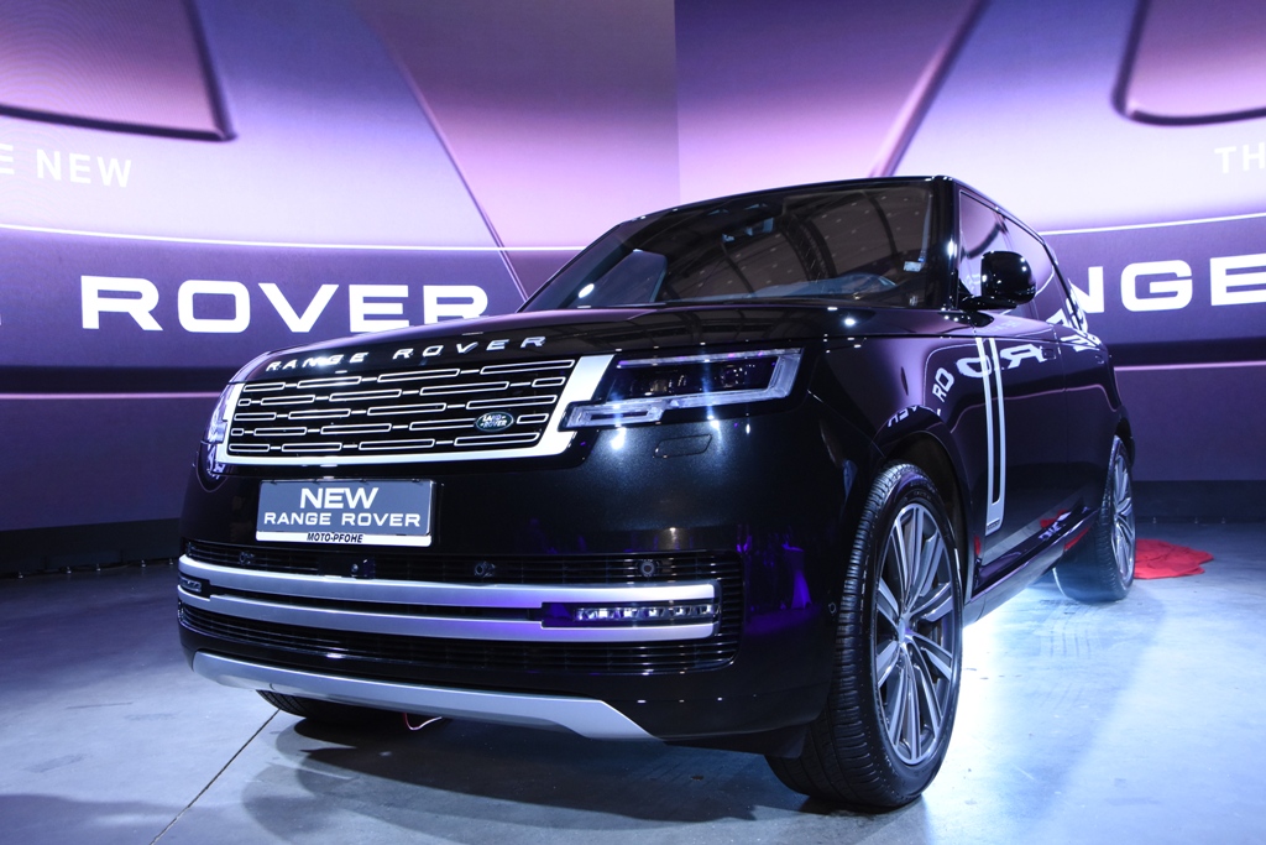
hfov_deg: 57.2
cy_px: 422
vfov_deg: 40.0
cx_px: 633
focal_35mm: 33
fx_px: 1161
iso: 2000
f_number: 5.6
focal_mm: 22
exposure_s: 1/80
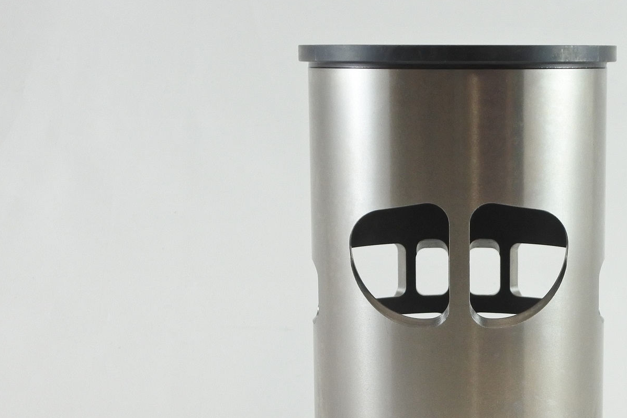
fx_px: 1115
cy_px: 292
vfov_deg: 21.1
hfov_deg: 31.0
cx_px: 452
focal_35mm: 64
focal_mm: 16.1
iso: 450
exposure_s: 1/125
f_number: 4.5
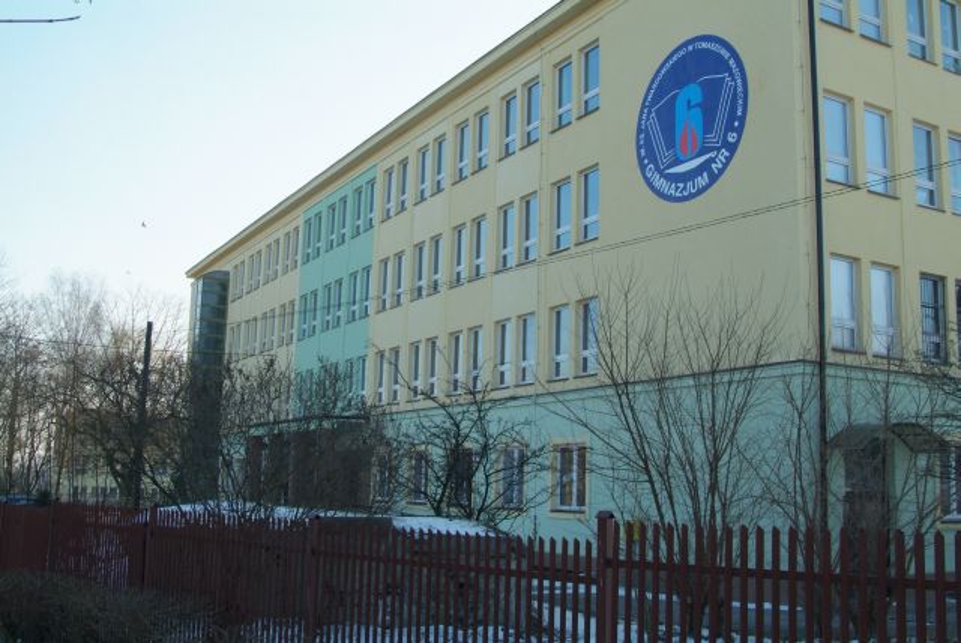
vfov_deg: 36.9
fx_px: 962
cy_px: 322
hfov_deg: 53.1
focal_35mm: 36
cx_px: 480
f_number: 11
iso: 400
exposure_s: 1/125
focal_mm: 24
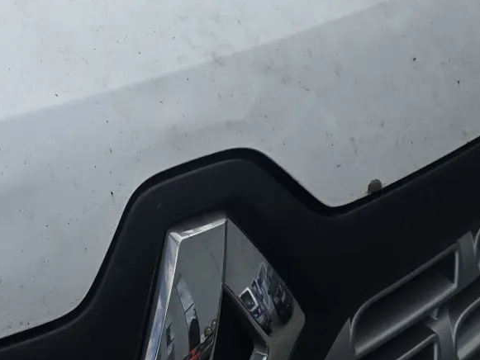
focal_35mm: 76
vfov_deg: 19.3
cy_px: 124
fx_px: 1054
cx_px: -83
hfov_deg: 23.6
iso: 12
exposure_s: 1/1102
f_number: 1.7
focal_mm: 6.3
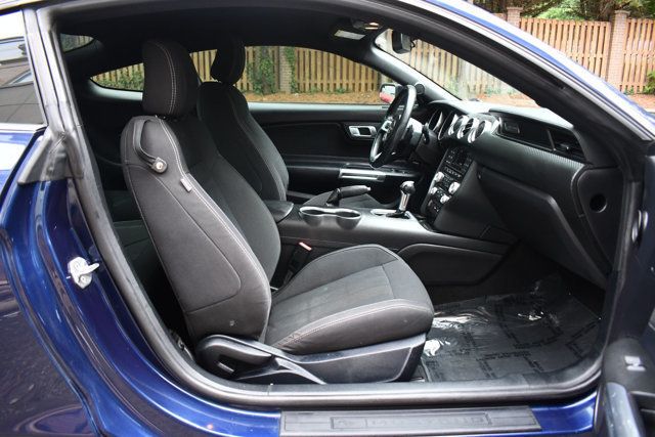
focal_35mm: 27
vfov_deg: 48.0
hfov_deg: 67.4
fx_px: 491
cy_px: 218
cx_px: 328
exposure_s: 1/125
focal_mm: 18
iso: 1000
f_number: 3.5
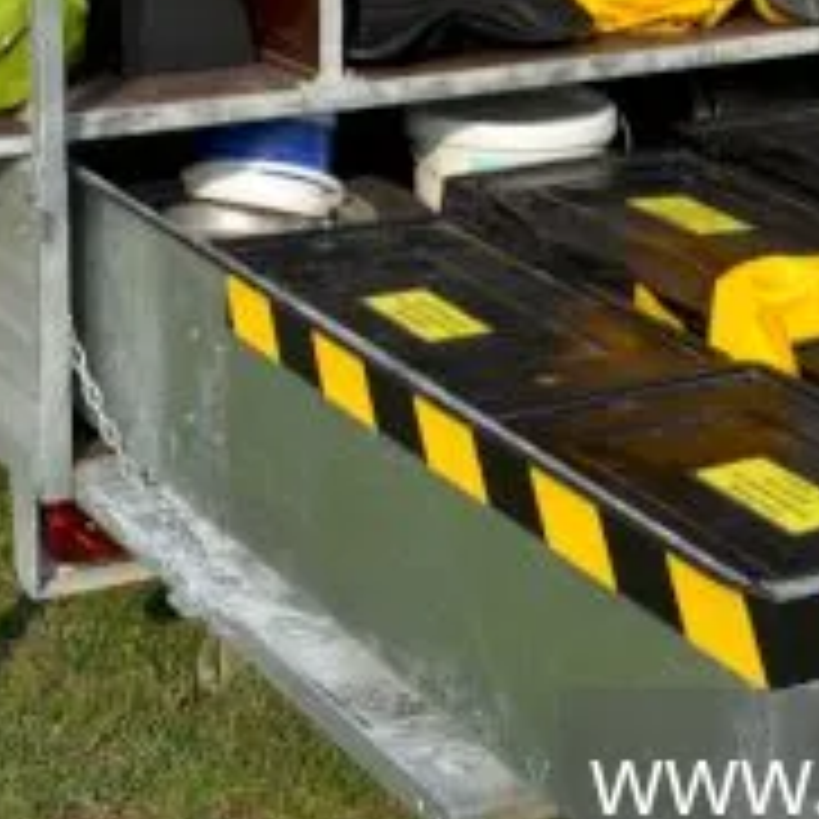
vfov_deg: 17.6
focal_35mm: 96
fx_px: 2557
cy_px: -86
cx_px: 180
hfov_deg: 18.1
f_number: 8
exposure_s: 1/250
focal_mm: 21
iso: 125
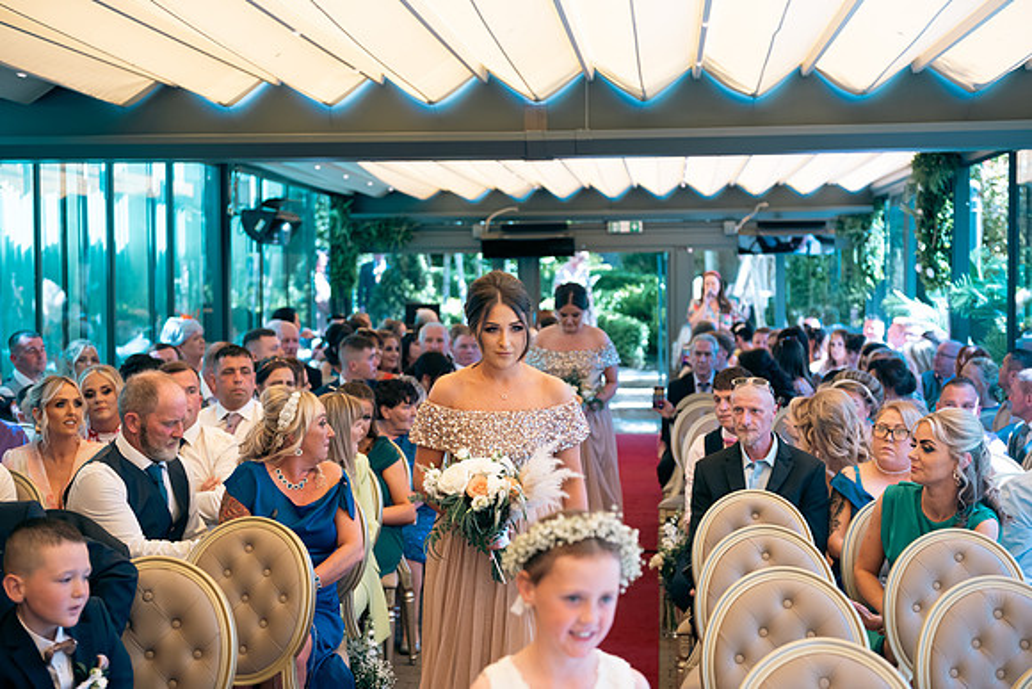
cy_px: 344
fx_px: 1606
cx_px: 516
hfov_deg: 35.6
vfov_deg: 24.2
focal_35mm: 56
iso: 250
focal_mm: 56
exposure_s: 1/200
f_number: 3.5
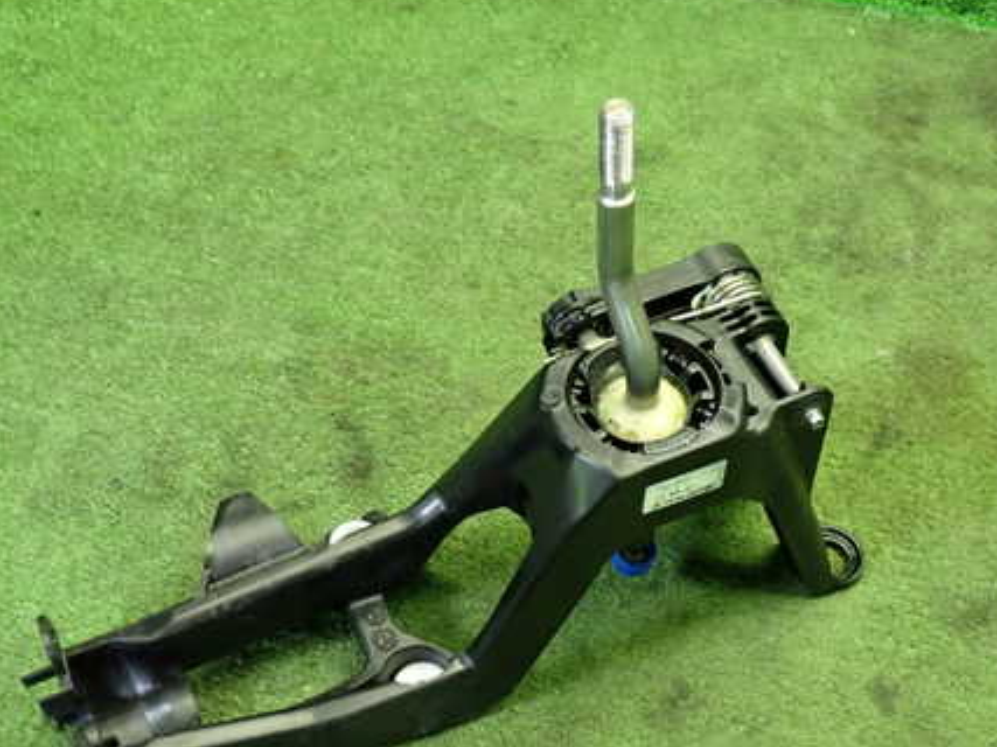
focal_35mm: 45
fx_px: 1296
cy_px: 453
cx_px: 453
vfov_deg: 32.1
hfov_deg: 42.0
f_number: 2.4
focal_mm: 5.79
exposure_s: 1/30
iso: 400
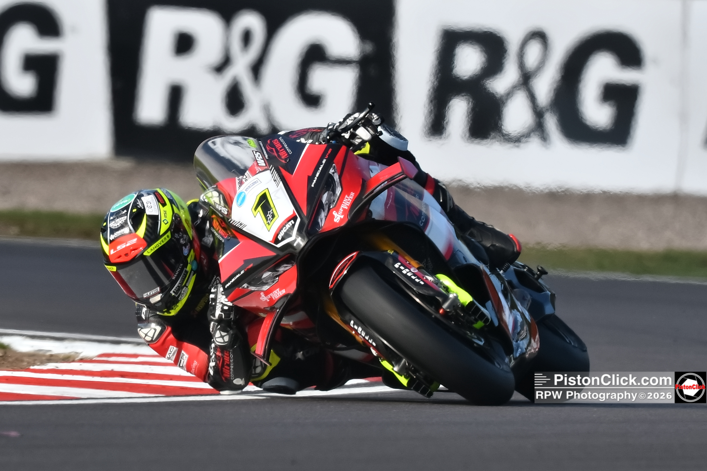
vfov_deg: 1.4
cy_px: 236
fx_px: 19636
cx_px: 354
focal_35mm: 1000
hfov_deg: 2.1
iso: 320
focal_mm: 500
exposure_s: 1/1250
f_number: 7.1
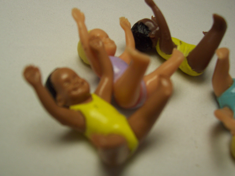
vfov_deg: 38.7
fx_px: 251
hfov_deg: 50.1
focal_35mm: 37
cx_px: 118
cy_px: 88
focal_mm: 5.6
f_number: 2.8
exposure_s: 1/180
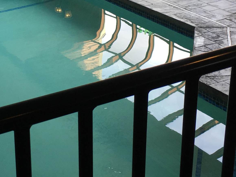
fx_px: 525
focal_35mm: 77
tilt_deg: -20.5
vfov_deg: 19.0
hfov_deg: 25.2
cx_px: 75
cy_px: 38
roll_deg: +1.4
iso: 40
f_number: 2.2
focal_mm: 4.15
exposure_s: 1/120
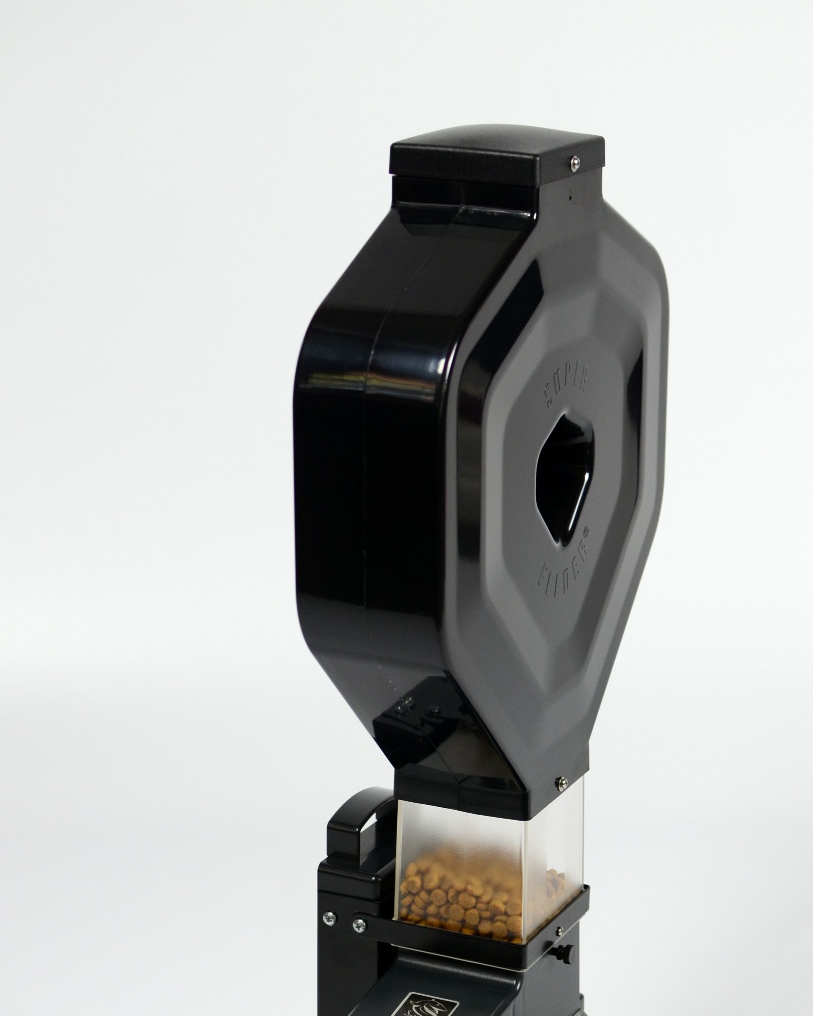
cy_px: 817
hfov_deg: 18.5
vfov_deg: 22.7
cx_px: 492
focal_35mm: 83
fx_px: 2490
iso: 400
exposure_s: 1/60
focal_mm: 35
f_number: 3.5
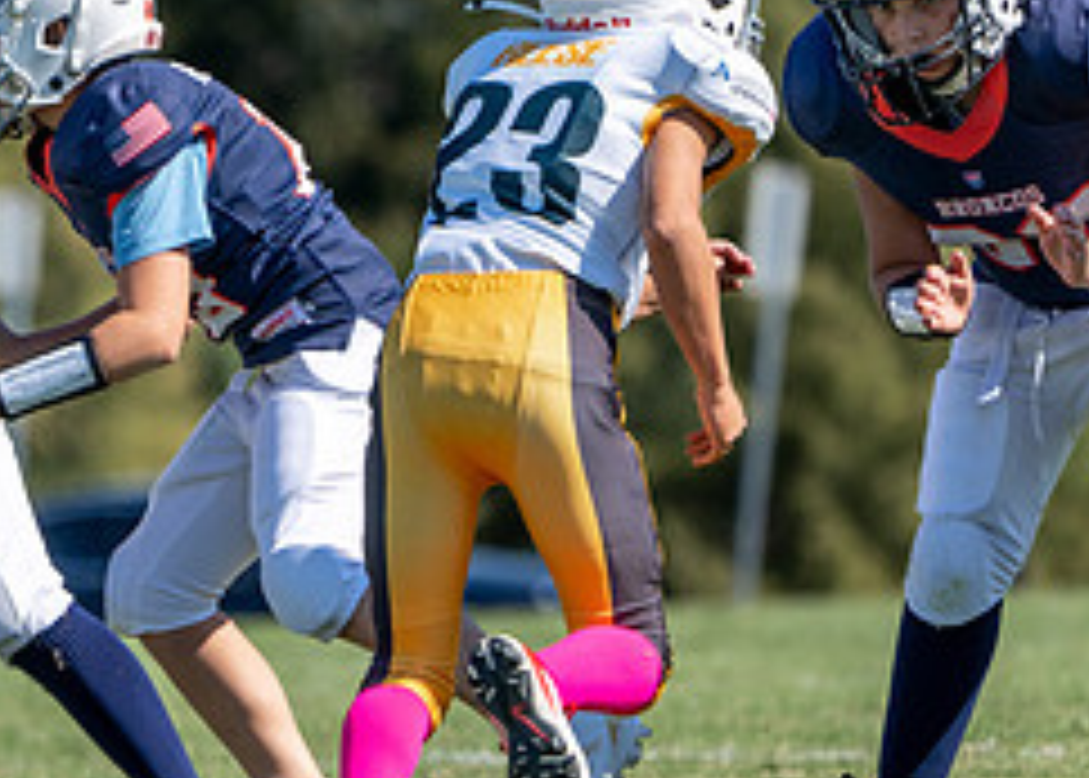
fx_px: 24595
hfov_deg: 2.5
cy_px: 607
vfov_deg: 1.8
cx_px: 20
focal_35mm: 795
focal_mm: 297
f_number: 5.6
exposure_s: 1/1250
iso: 200
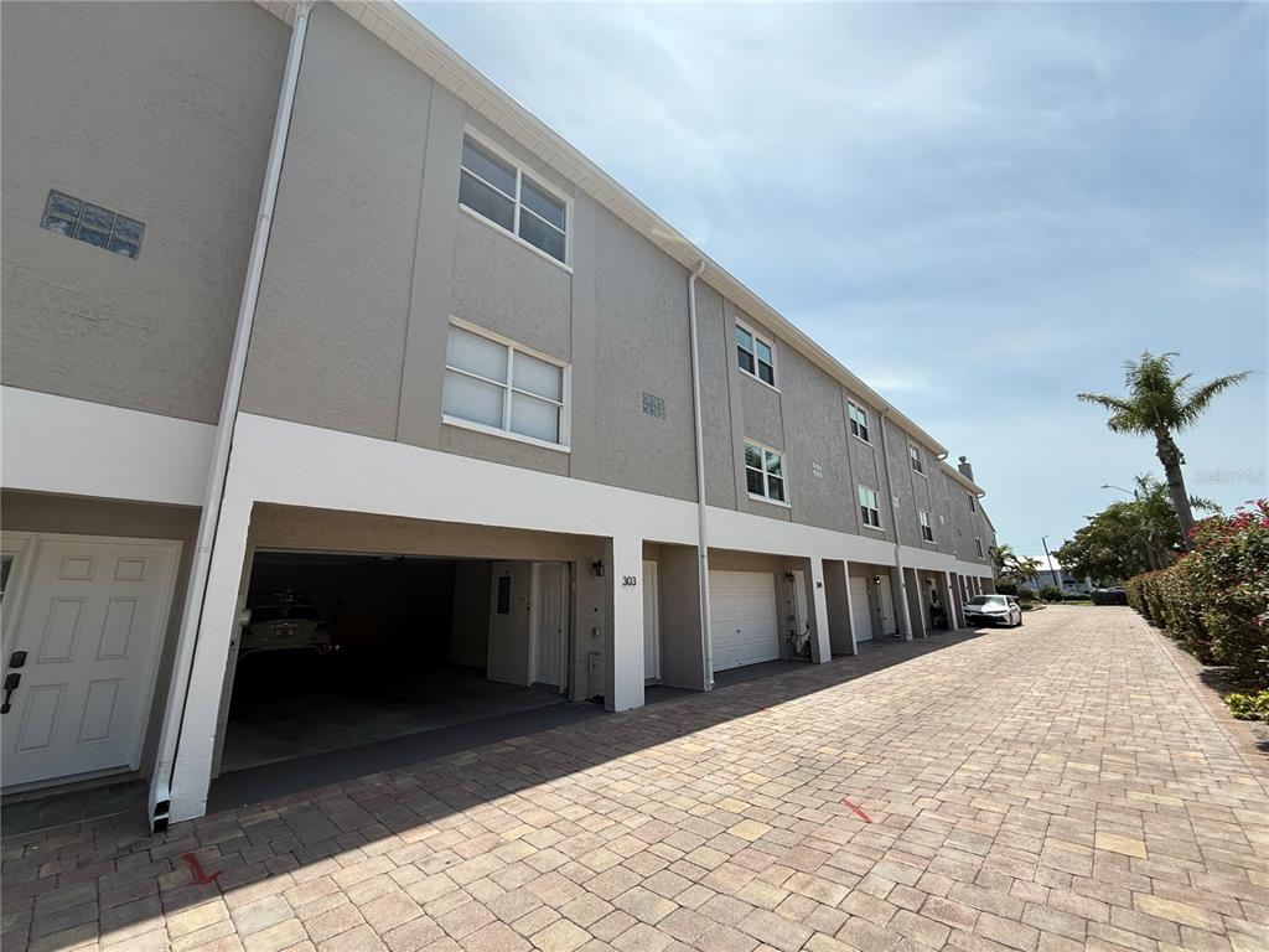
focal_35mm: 14
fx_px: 513
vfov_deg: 85.7
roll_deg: +0.9
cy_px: 476
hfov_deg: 102.1
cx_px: 634
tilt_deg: +13.7
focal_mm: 2.22
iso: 50
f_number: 2.2
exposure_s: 1/1656
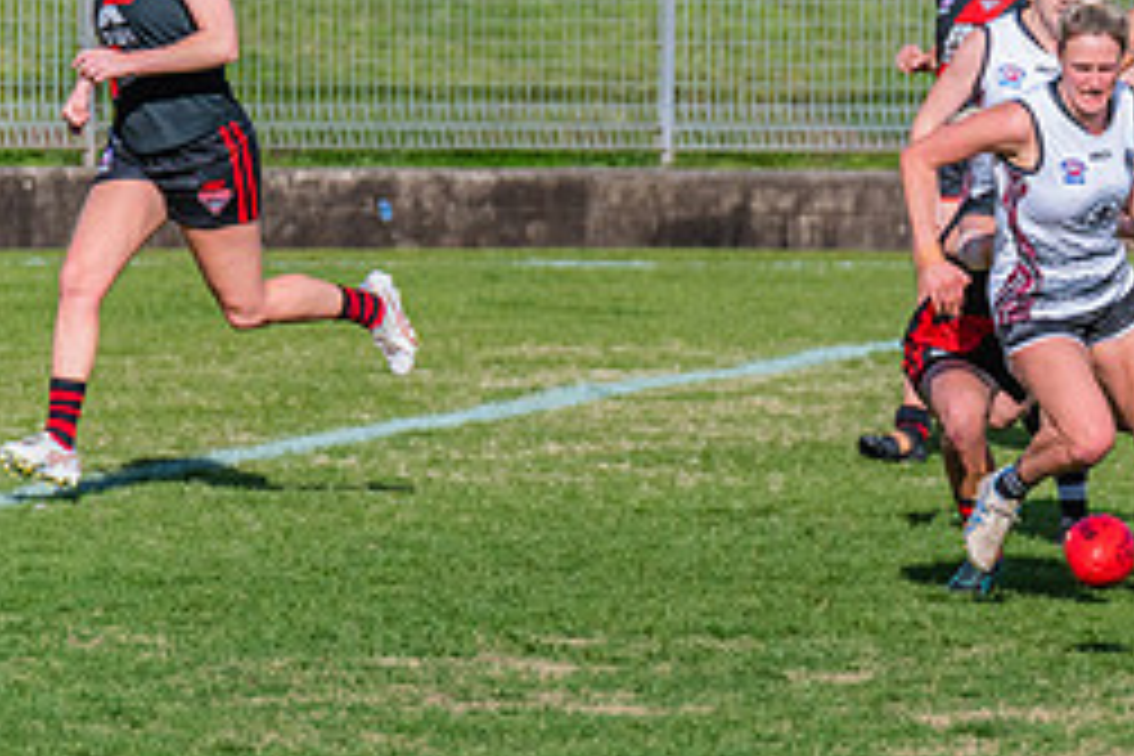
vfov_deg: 1.3
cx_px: 1106
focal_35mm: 1062
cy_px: 380
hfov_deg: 1.9
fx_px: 33450
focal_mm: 420
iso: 800
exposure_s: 1/2000
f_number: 8
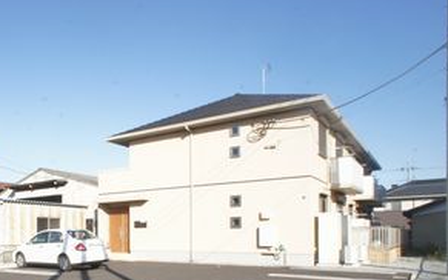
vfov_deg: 29.6
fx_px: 513
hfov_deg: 45.2
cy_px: 238
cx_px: 100
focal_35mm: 42
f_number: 22
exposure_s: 1/40
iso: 400
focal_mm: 16
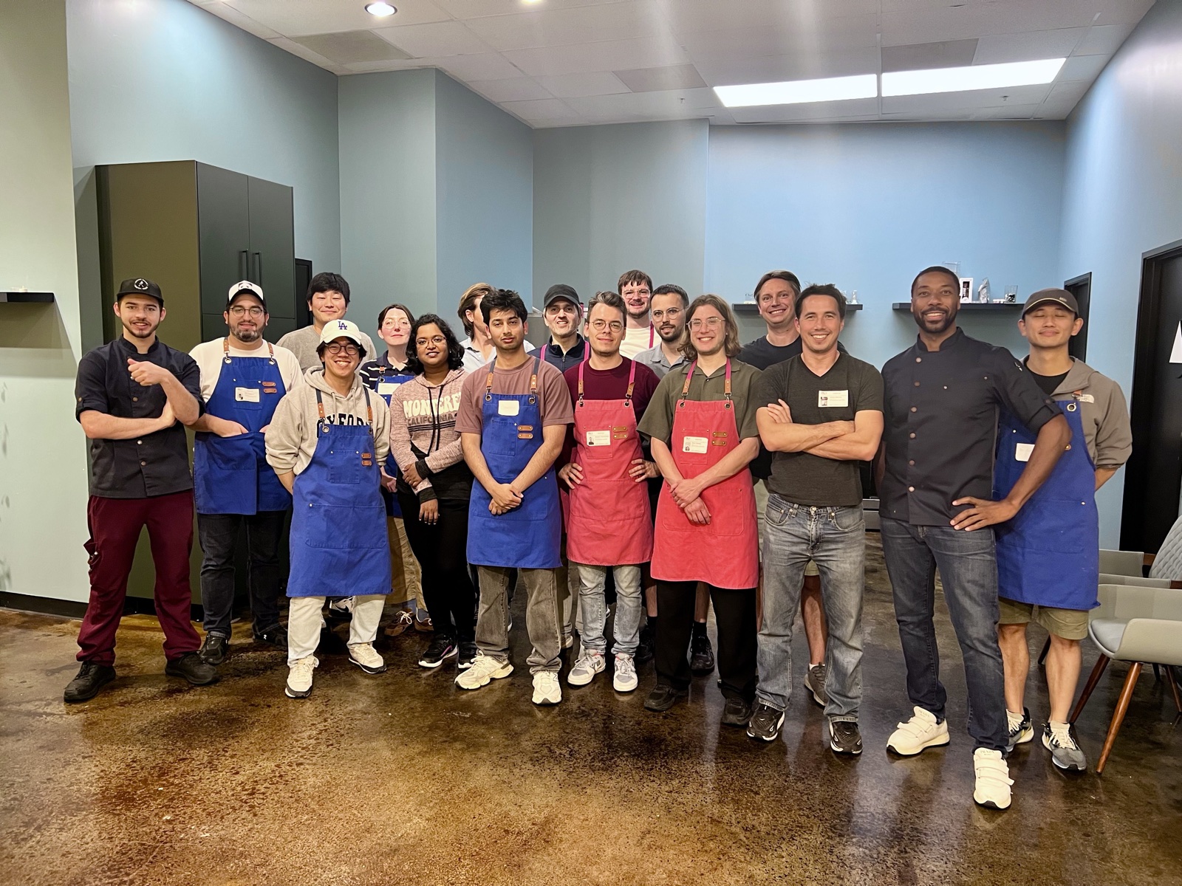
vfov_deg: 53.1
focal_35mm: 26
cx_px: 591
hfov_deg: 67.3
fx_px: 888
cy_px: 443
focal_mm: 5.7
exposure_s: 1/60
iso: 160
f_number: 1.5
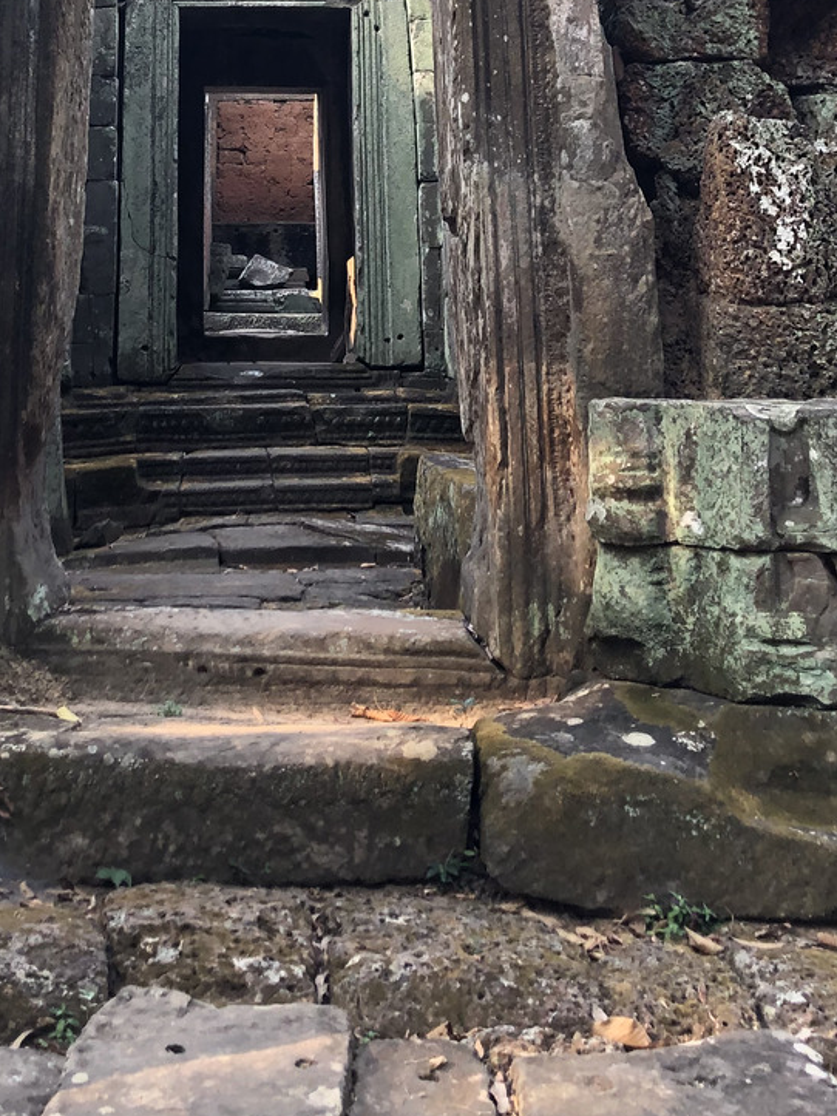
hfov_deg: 23.6
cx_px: 306
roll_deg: +0.3
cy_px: -73
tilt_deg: +12.9
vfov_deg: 28.7
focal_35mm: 62
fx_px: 1999
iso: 32
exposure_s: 1/120
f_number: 1.8
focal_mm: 4
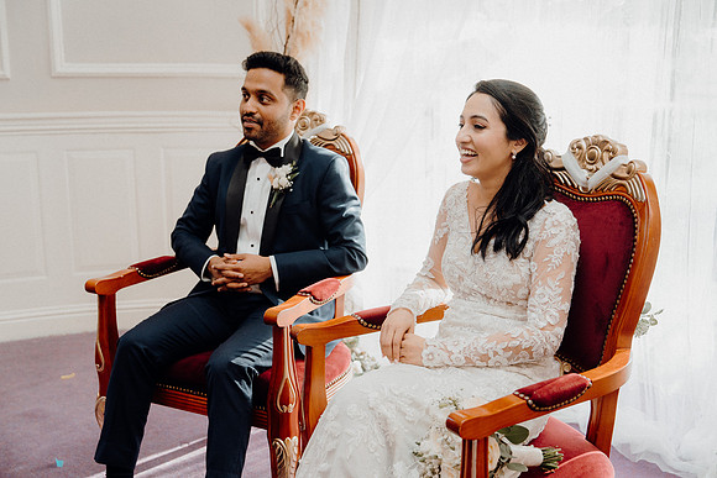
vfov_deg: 30.5
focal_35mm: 44
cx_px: 358
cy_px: 239
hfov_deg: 44.5
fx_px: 876
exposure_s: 1/200
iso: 250
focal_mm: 44
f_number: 3.5
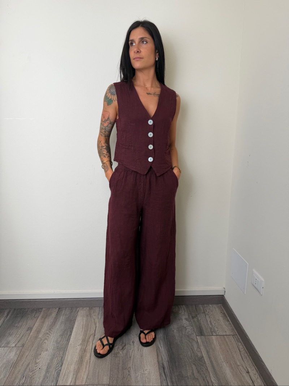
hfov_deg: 56.8
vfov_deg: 71.6
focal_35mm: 24
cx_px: 144
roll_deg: -1.8
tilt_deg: -11.6
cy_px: 193
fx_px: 267
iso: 80
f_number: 1.78
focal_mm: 6.76
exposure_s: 1/414
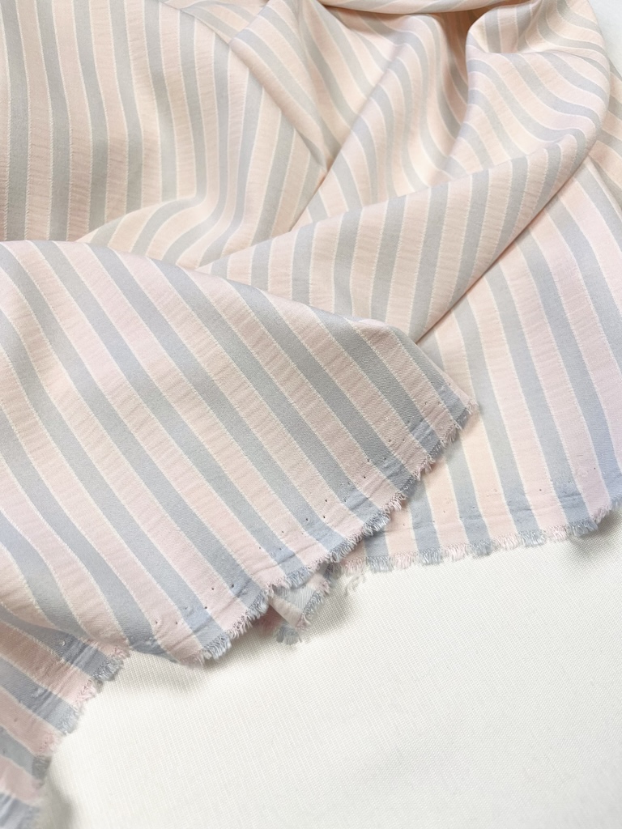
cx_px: 311
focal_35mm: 26
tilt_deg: -57.2
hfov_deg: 53.1
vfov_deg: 67.3
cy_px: 414
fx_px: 623
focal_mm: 5.1
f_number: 1.6
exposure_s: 1/935
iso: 50
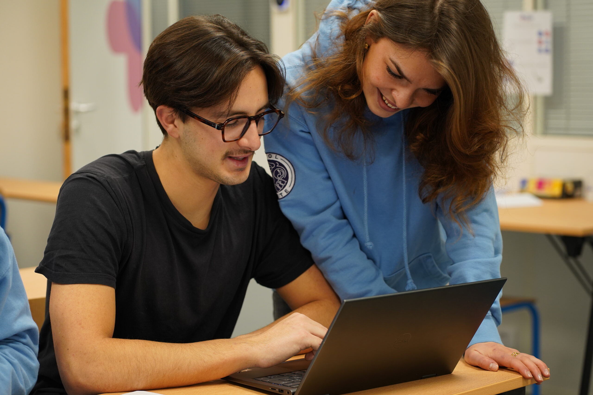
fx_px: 1400
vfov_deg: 16.1
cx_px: 296
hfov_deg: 23.9
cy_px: 198
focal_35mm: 85
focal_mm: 85
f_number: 4
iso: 1000
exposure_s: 1/100
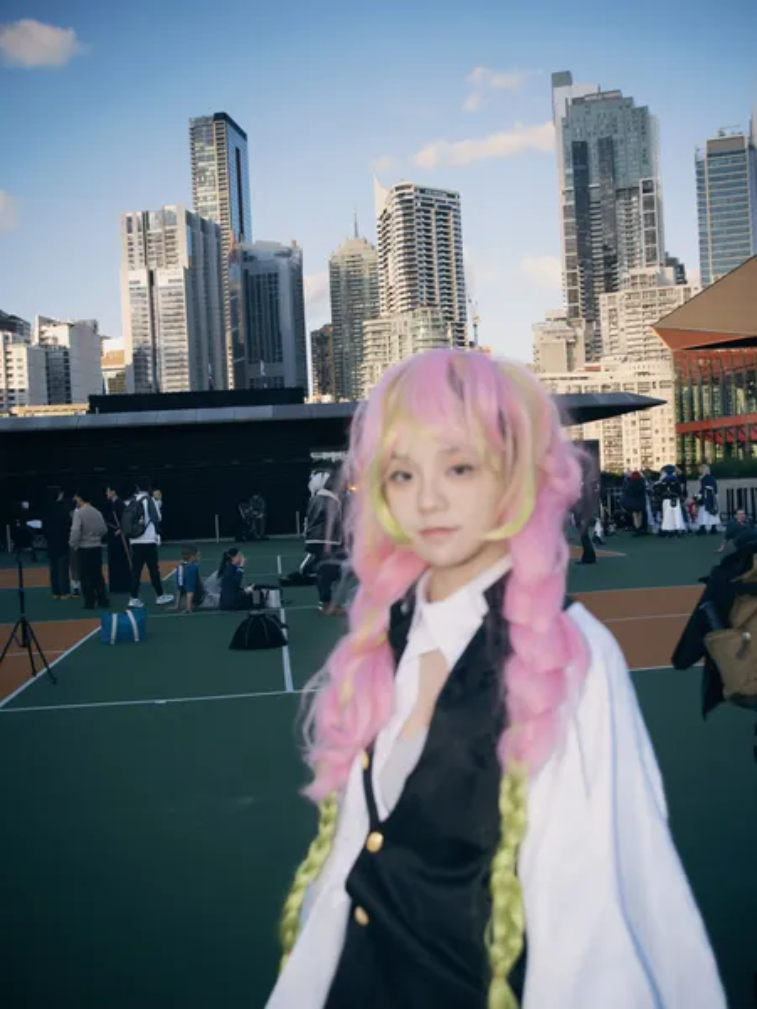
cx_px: 378
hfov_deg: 36.8
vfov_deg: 47.9
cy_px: 504
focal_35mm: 39
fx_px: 1137
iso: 250
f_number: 8
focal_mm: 49
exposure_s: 1/125
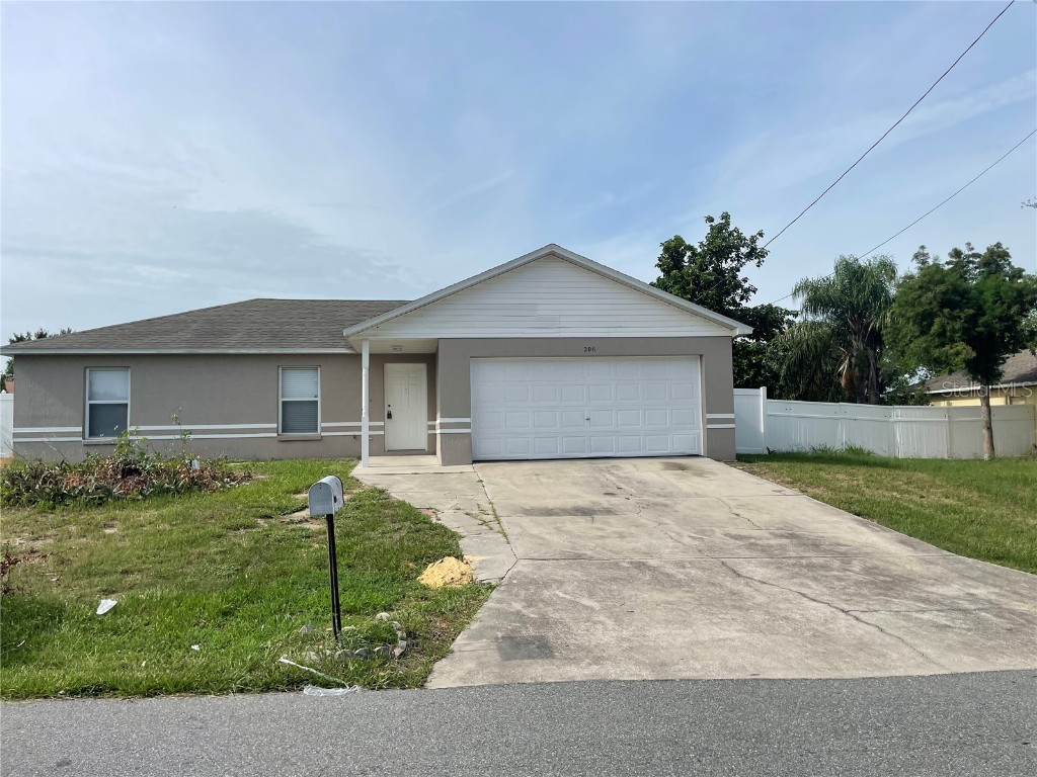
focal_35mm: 26
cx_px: 518
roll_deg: +1.3
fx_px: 779
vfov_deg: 53.1
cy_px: 388
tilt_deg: +3.1
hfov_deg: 67.3
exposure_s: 1/5051
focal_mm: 4.2
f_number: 1.6
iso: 32
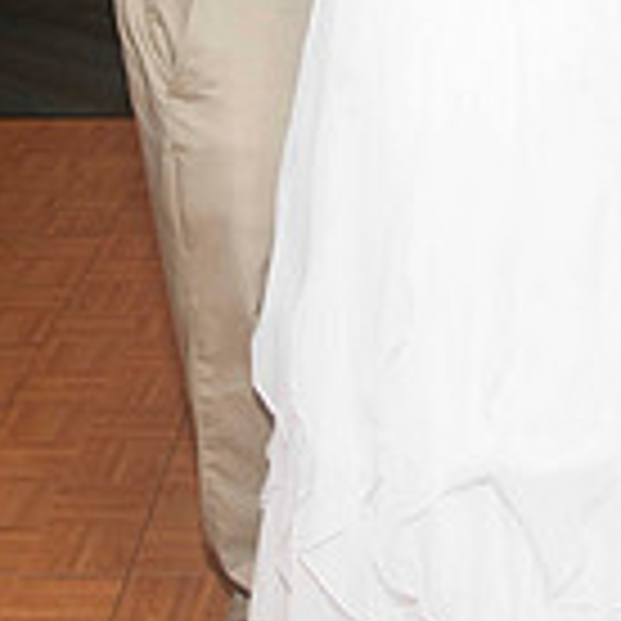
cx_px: 475
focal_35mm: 108
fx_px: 2192
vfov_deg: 15.7
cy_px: -45
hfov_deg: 16.0
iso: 400
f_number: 5.6
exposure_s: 1/60
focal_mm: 26
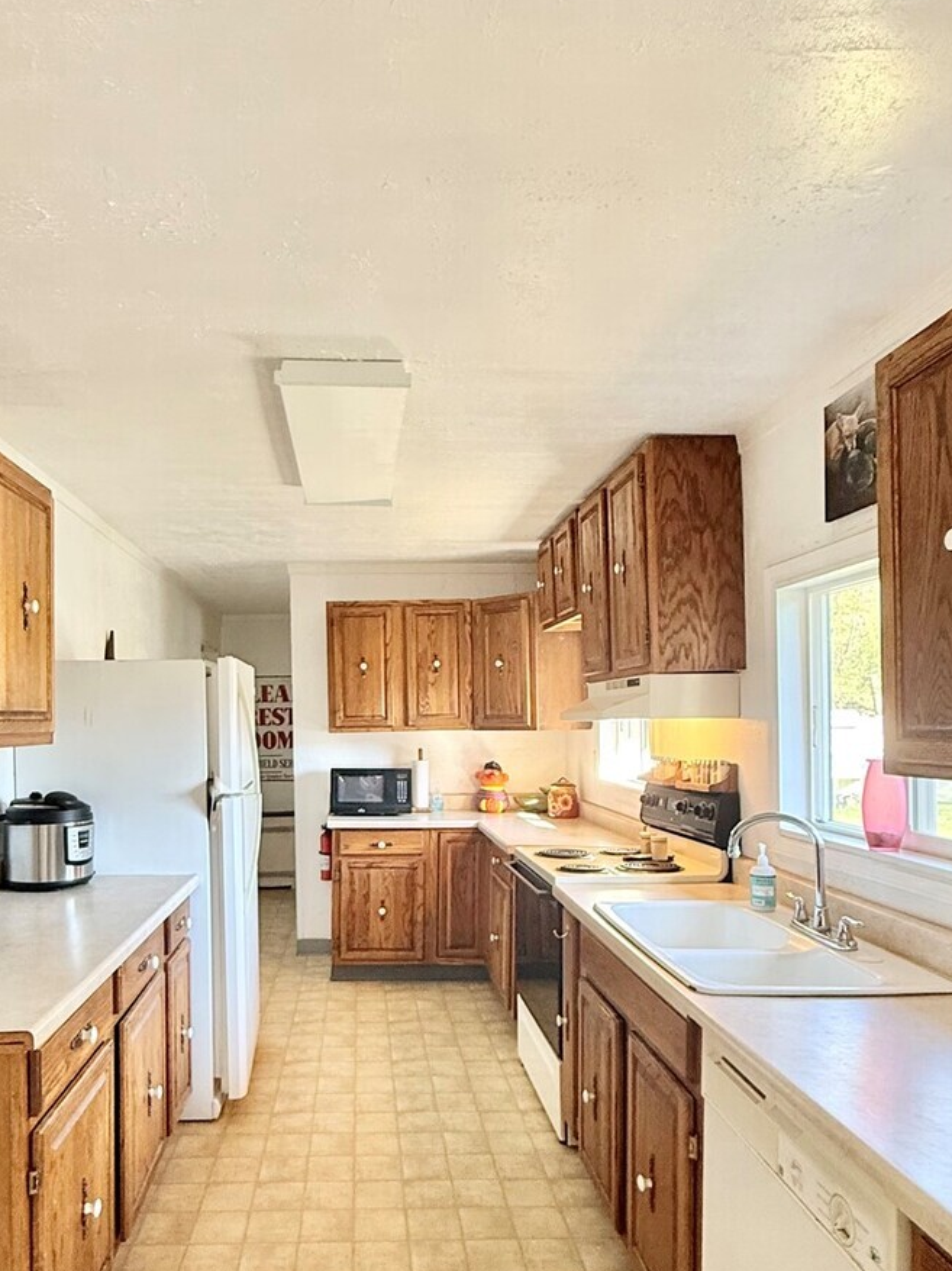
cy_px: 743
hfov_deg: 58.3
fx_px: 844
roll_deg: +0.3
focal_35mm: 23
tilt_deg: +0.4
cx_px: 378
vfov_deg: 73.4
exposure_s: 1/60
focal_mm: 2.22
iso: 250
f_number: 2.2
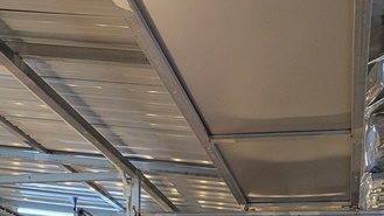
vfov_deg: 12.6
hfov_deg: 24.7
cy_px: 411
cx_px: 191
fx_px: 876
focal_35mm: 86
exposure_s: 1/100
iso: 200
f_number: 1.8
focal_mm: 5.4
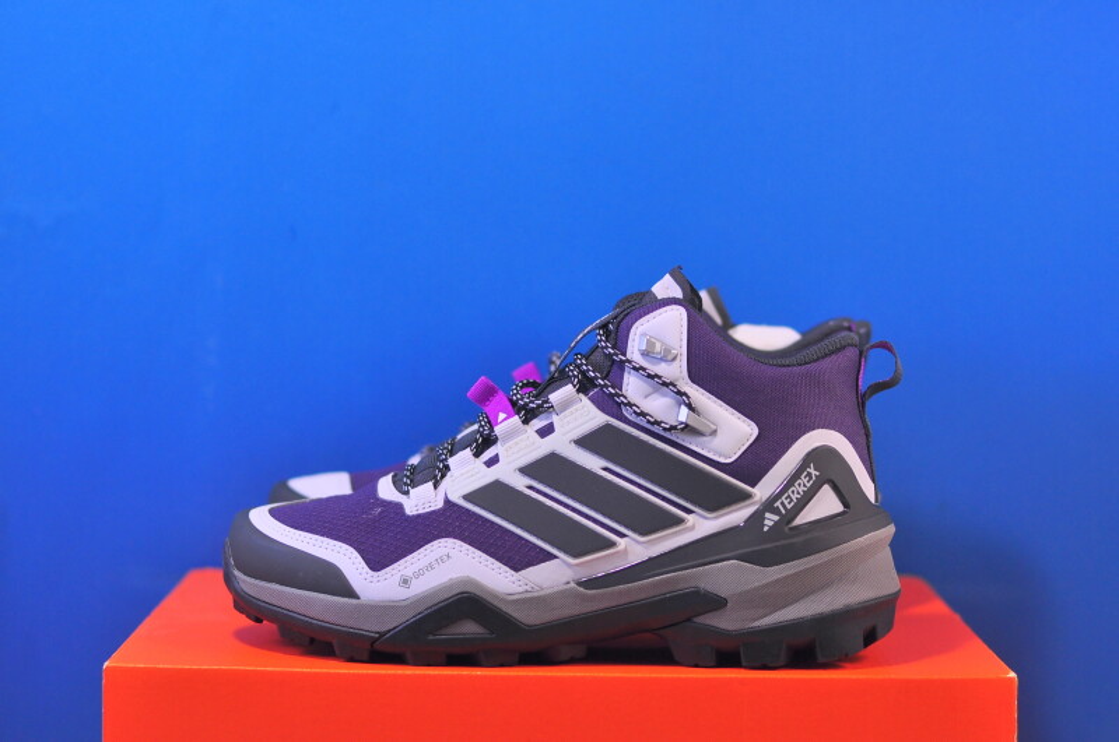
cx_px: 560
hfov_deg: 27.0
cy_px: 371
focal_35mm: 75
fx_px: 2328
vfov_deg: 18.1
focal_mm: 50
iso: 250
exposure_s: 1/320
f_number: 2.5
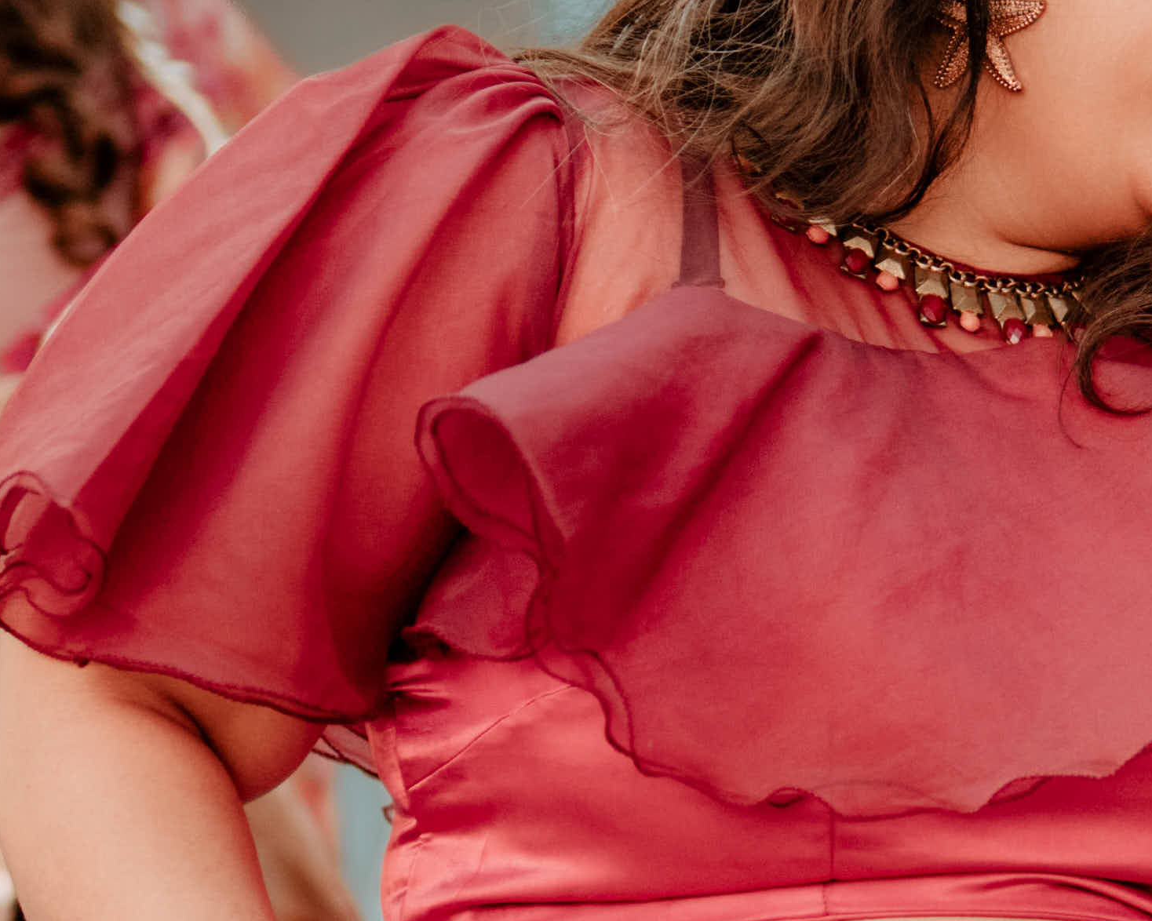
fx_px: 7636
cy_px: 664
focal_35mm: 224
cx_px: 999
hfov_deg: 8.6
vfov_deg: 6.9
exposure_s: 1/800
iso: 500
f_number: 1.4
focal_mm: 50
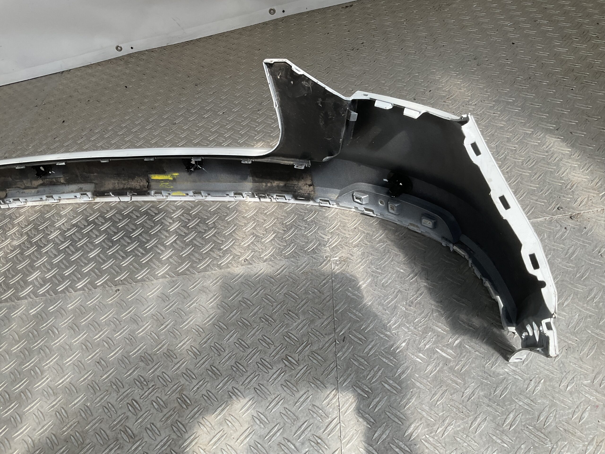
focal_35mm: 29
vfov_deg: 48.2
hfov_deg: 61.7
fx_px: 507
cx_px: 302
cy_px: 227
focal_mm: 3
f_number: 1.8
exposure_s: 1/478
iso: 16
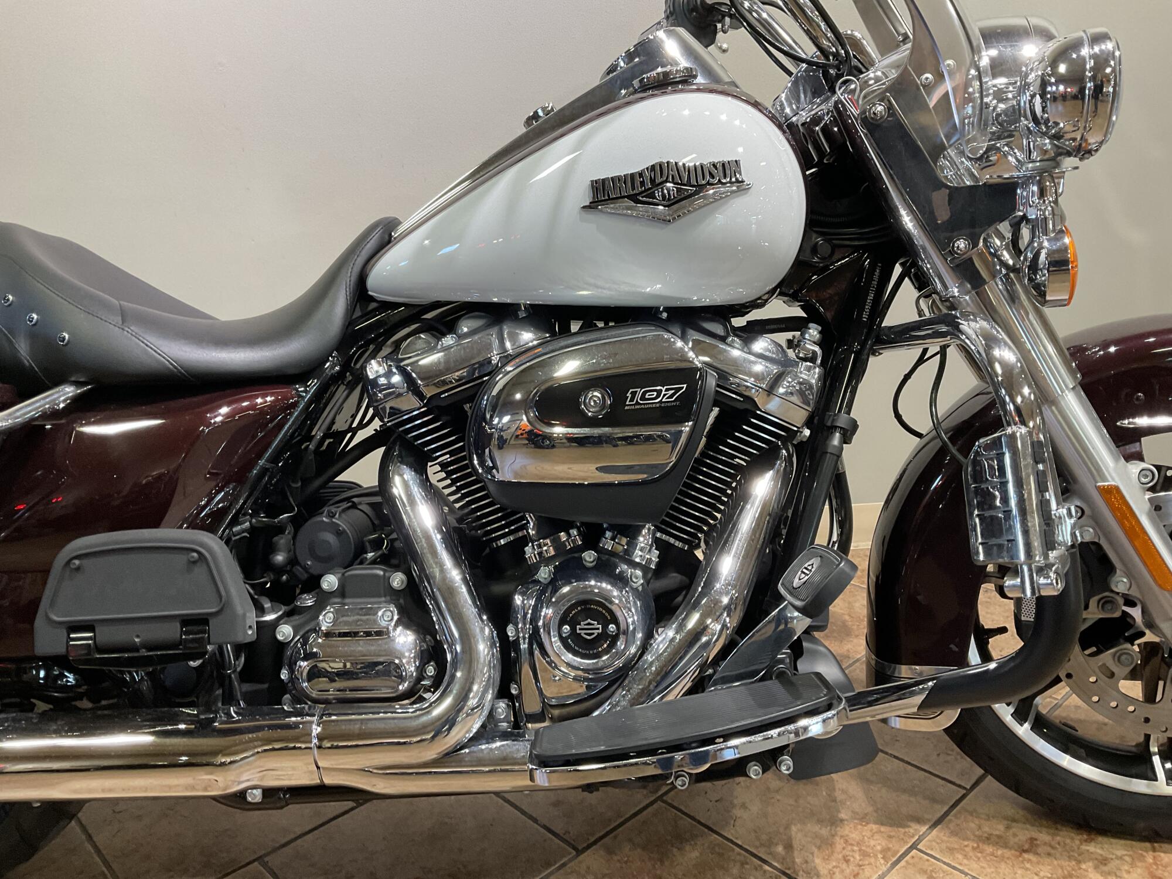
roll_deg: +2.7
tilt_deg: -17.8
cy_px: 440
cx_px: 586
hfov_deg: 61.7
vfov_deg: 48.2
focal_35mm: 29
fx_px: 982
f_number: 1.8
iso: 100
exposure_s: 1/60
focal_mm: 3
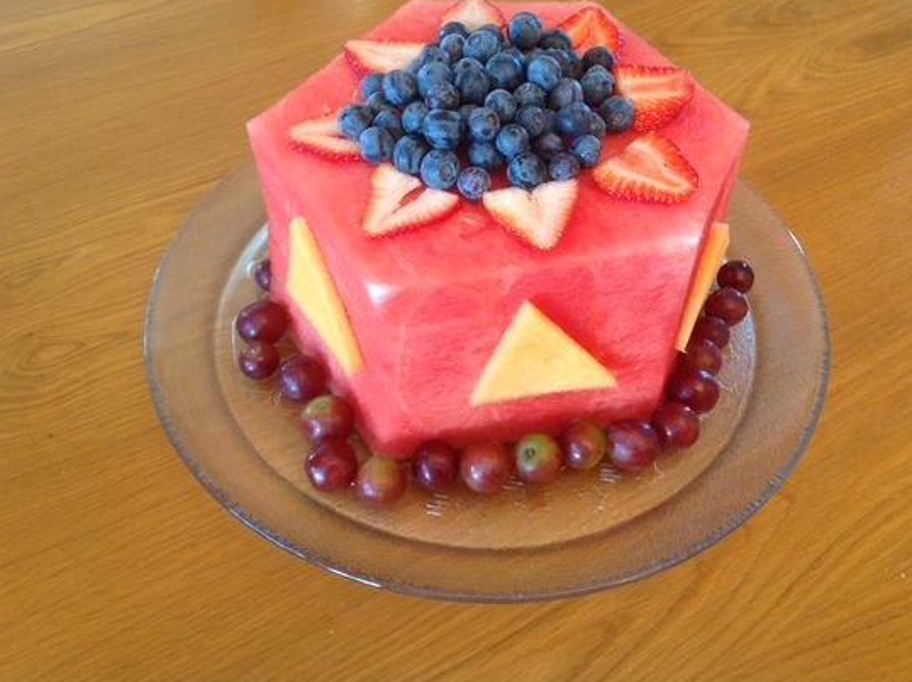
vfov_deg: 36.7
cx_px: 492
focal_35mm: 39
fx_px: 1026
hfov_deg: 47.9
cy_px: 310
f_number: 2.4
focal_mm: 4.28
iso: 100
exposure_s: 1/15
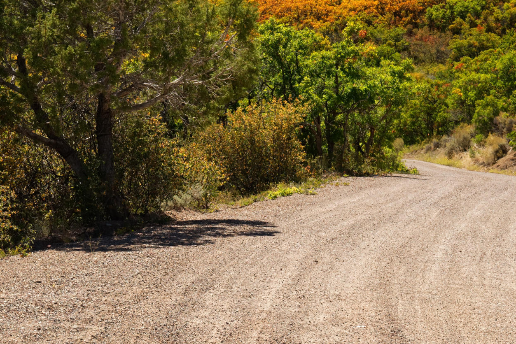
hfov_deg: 22.2
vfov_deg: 14.7
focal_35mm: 91
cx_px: 137
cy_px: -36
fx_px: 1305
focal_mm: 38
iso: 200
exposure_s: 1/100
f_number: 8
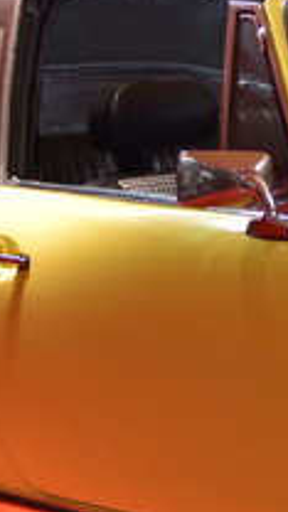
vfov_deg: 8.0
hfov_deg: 4.4
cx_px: 551
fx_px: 3673
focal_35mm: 271
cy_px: 452
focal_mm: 35
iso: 800
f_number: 3.5
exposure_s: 1/60
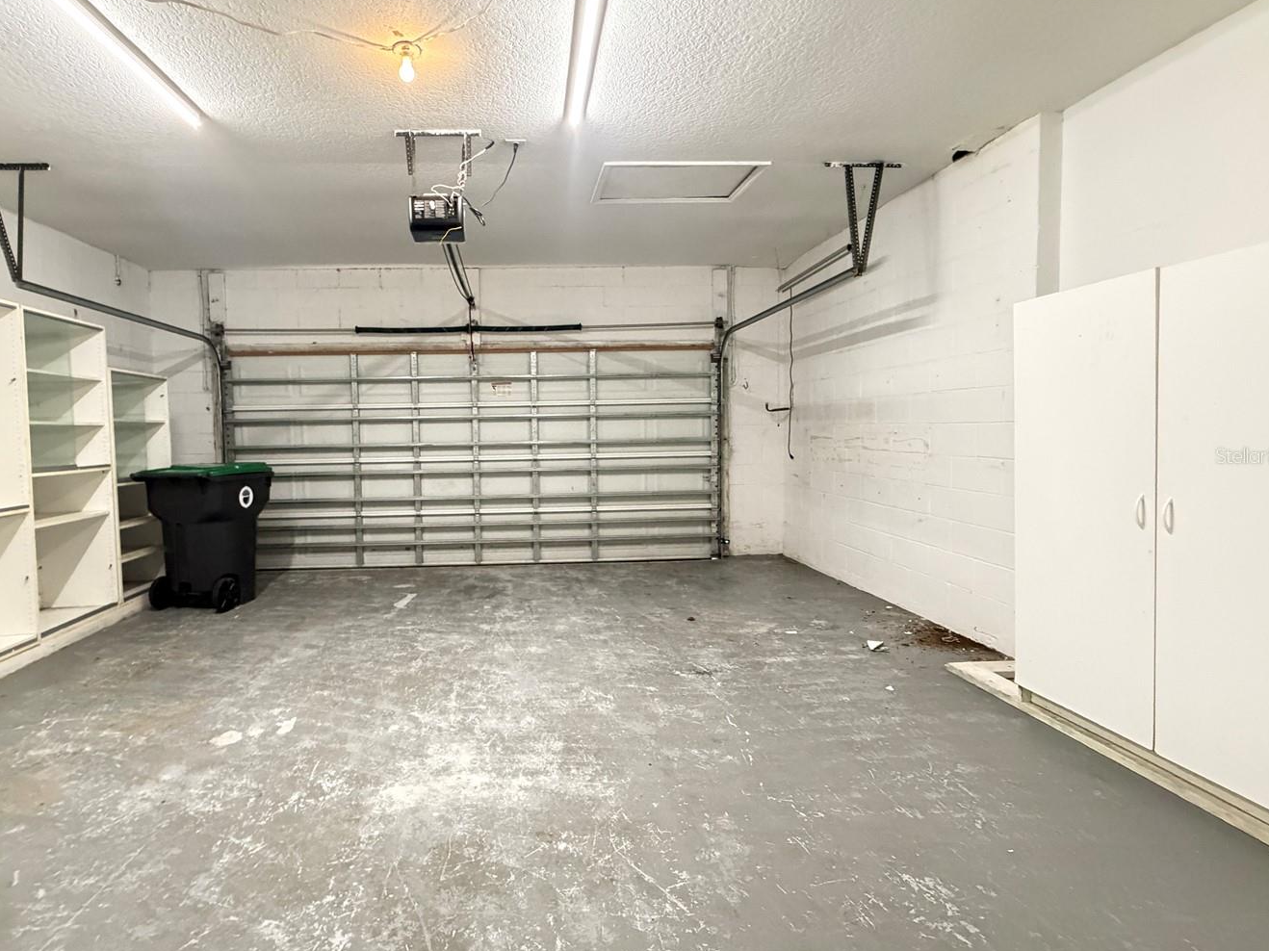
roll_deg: +0.7
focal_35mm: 17
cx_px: 536
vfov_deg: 74.7
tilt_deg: -2.5
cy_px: 455
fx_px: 623
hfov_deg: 90.3
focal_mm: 2.22
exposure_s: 1/40
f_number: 2.2
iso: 1000
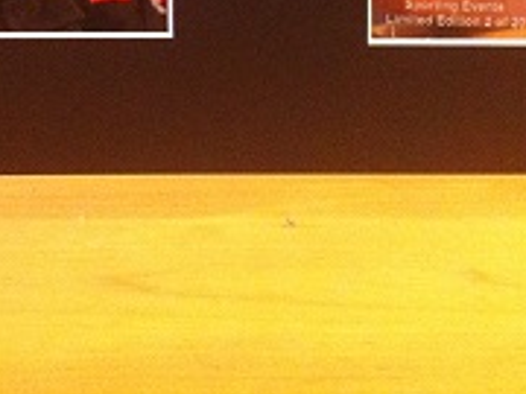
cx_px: 190
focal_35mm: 97
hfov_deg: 20.2
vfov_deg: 14.5
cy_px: -139
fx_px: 1474
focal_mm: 3.85
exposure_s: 1/15
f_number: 2.8
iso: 500
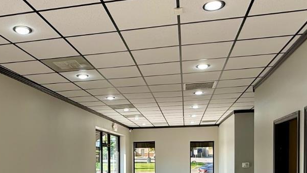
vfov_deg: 29.3
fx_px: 309
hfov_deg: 52.2
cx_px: 114
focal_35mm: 38
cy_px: 170
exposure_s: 1/120
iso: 80
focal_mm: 2.22
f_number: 2.2
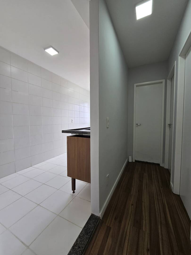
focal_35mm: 13
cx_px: 96
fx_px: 96
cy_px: 128
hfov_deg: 89.9
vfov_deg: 106.2
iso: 50
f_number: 2.2
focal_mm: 2.2
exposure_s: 1/122
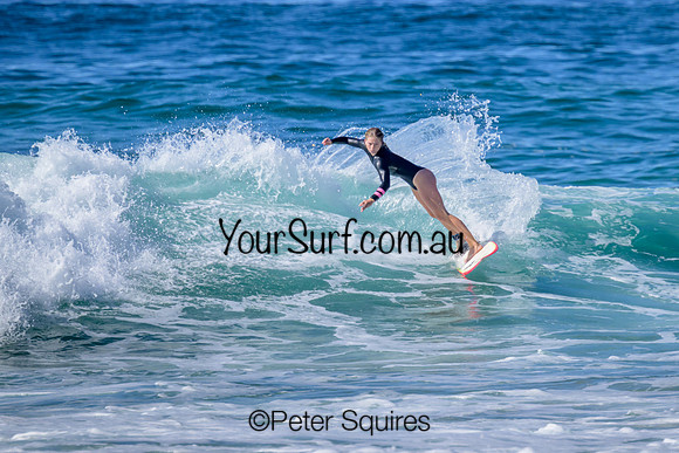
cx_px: 440
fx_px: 17736
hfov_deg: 2.2
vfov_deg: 1.5
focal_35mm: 940
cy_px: 187
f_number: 11
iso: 900
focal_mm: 690
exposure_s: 1/2000
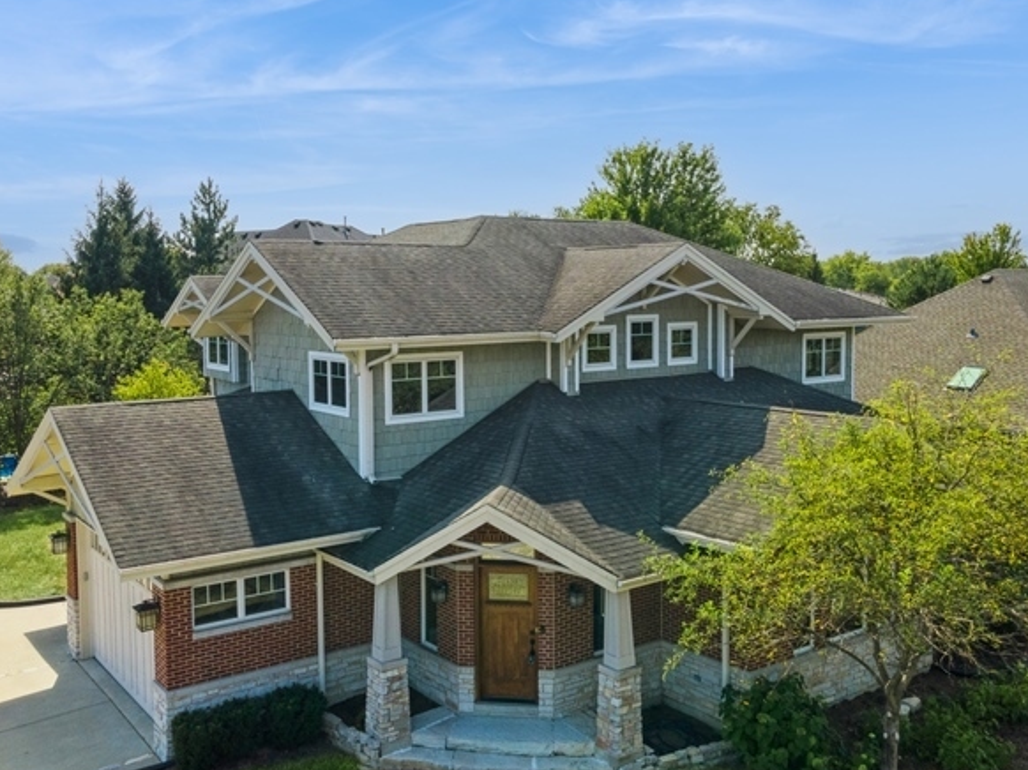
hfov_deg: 55.4
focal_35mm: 33
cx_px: 523
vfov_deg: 42.9
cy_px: 362
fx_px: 980
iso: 100
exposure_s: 1/240
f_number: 2.8
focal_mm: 4.5
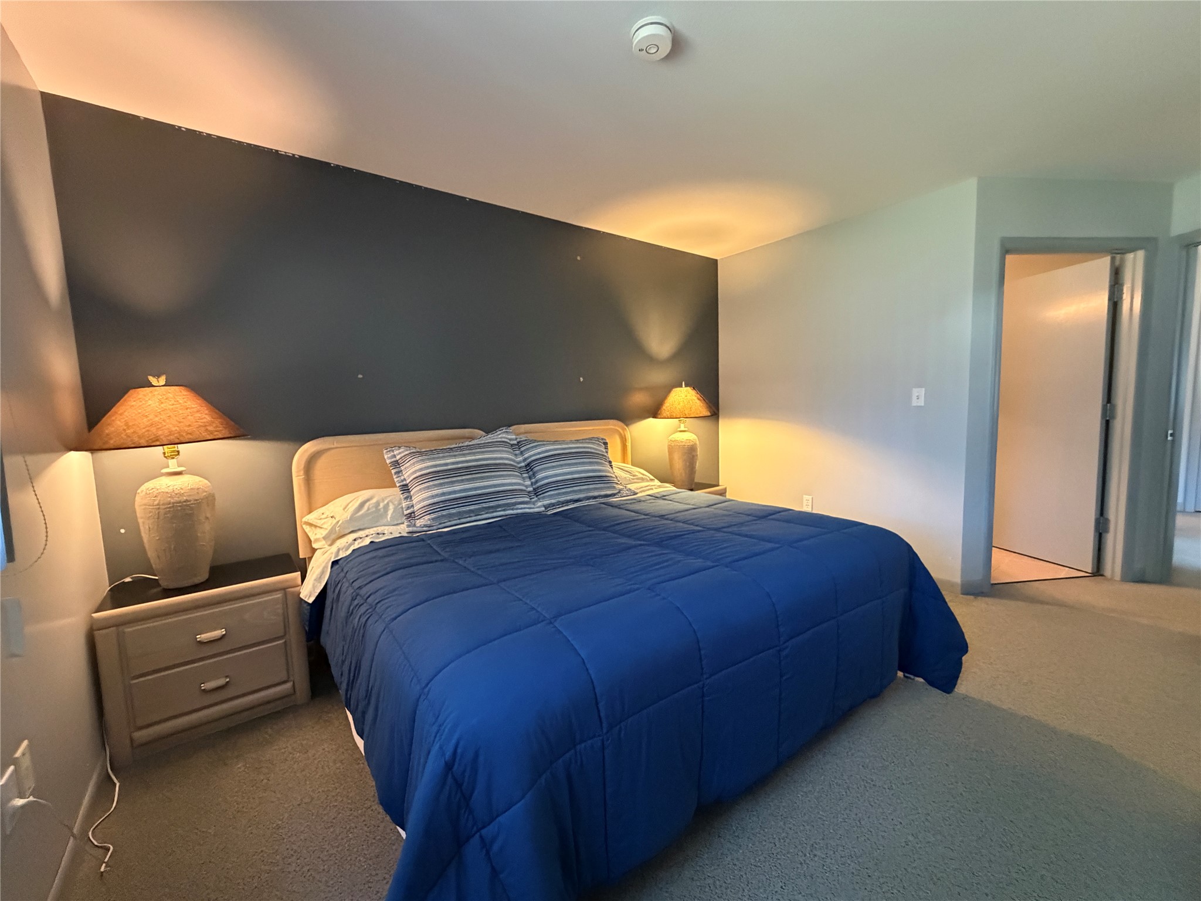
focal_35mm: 14
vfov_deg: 85.7
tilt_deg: -5.9
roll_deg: +2.0
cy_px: 450
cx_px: 600
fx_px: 486
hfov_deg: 102.1
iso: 1000
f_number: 2.2
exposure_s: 1/60
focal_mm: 2.22
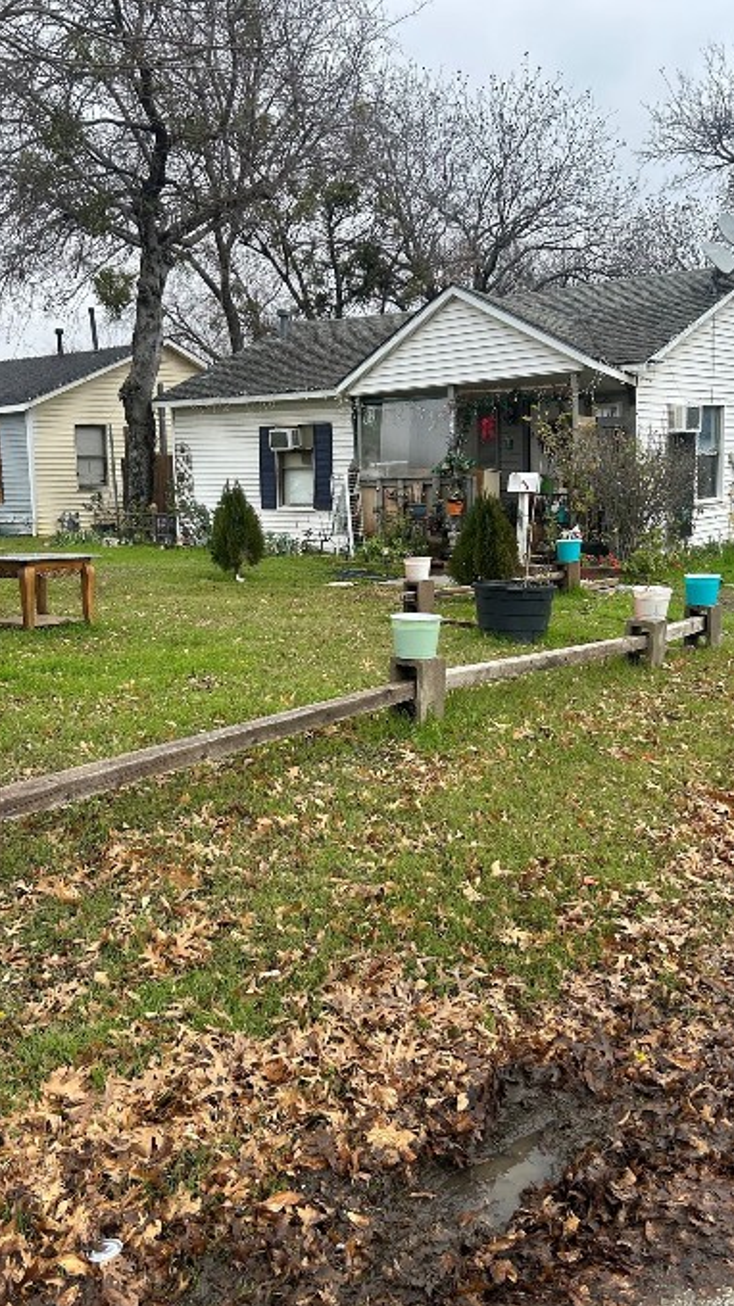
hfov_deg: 36.6
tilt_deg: -12.2
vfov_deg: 61.0
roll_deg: -0.4
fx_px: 1108
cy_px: 674
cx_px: 359
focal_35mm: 32
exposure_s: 1/1468
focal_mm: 5.7
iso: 50
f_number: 1.5
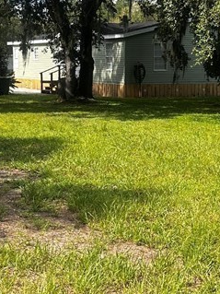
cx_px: 136
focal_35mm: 77
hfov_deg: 19.1
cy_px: 147
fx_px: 653
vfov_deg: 25.3
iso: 80
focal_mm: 6.86
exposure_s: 1/1916
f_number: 1.78
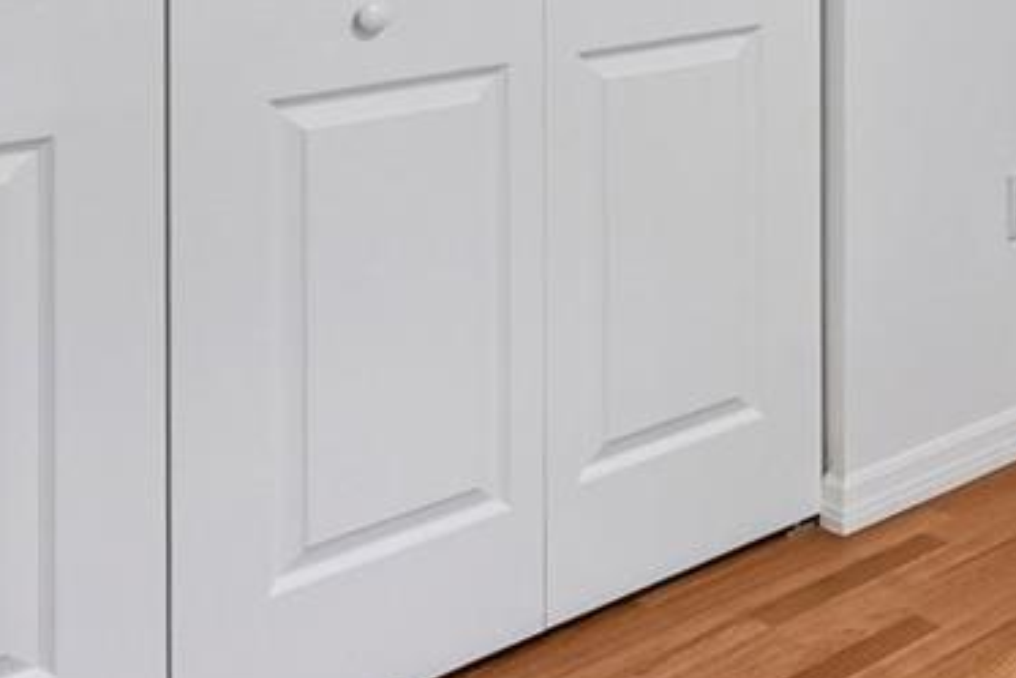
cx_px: 1408
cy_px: -229
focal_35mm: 60
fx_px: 1694
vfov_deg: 20.5
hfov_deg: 26.7
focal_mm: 14
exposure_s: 1/25
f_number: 8
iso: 400
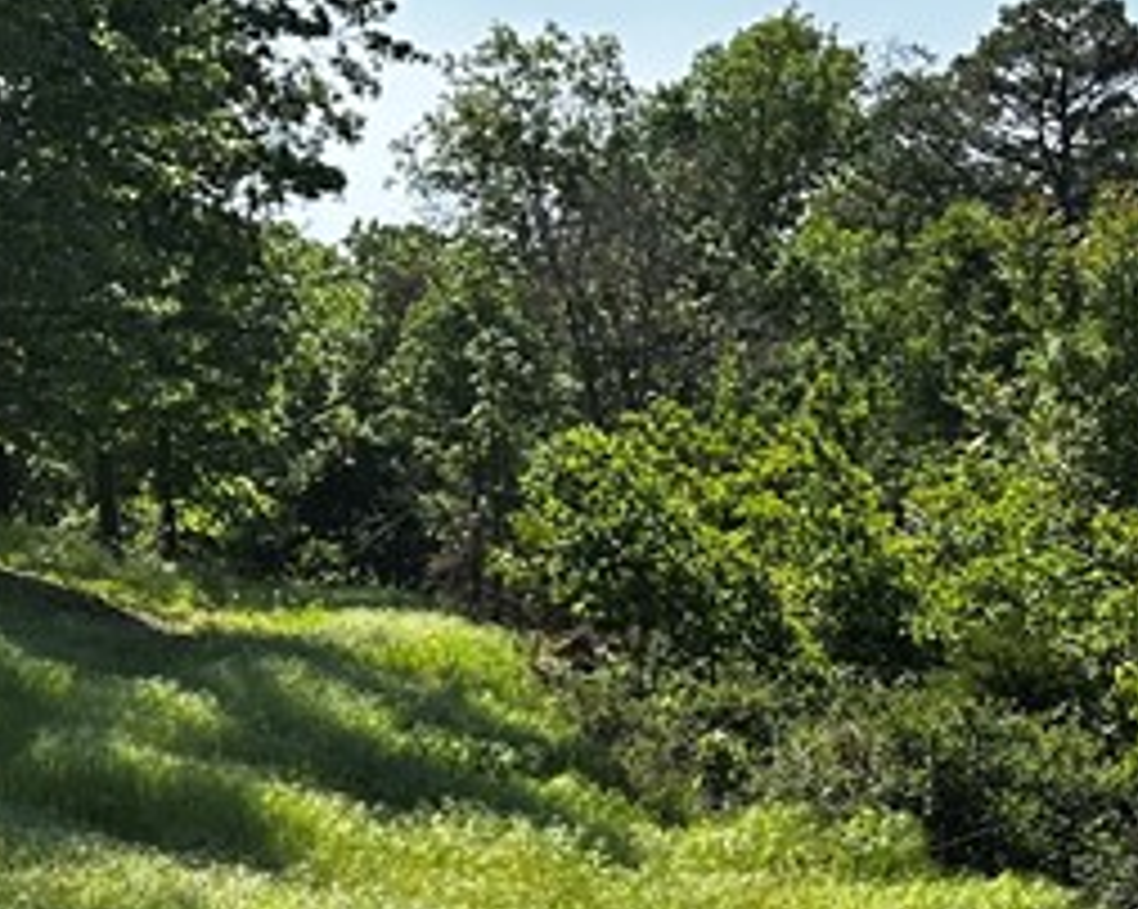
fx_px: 3197
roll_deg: -0.1
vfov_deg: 16.0
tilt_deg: -3.6
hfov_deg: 20.0
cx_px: 913
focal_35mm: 95
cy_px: 770
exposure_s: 1/3058
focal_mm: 6.86
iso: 80
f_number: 1.78
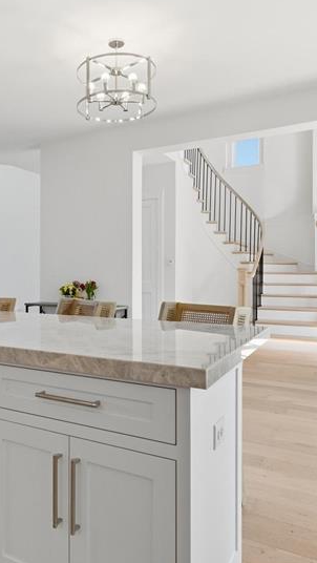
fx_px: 418
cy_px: 276
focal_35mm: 28
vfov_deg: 67.9
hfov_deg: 40.2
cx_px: 75
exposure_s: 1/1600
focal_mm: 14
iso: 400
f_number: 9
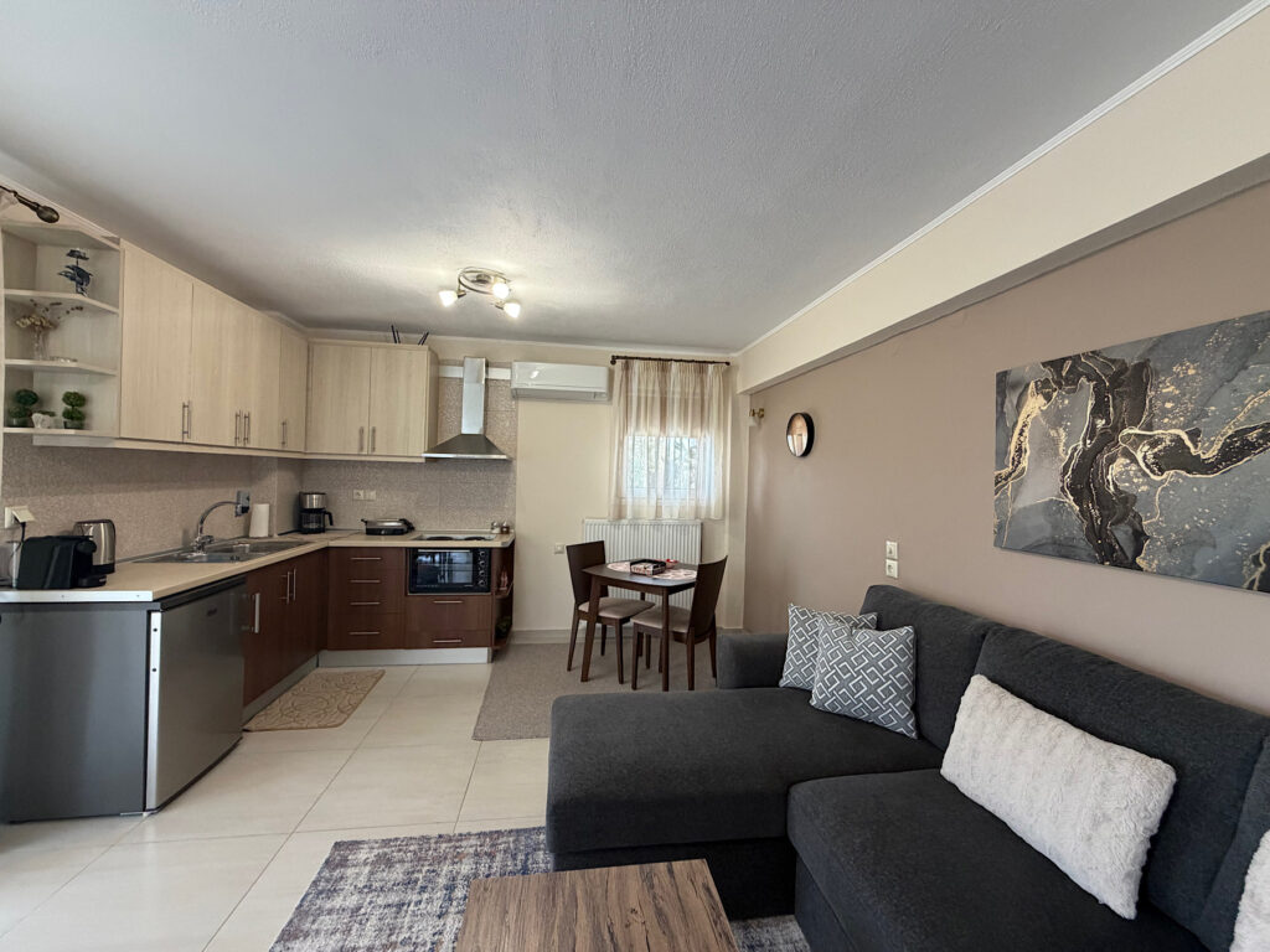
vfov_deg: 85.7
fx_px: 514
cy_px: 476
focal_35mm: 14
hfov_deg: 102.1
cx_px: 635
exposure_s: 1/110
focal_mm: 2.22
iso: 320
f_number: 2.2
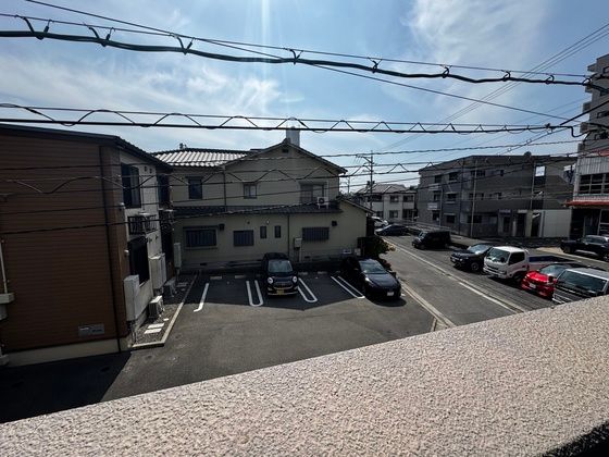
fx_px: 246
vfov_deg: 85.7
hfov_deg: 102.1
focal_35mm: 14
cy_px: 228
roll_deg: -0.5
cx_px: 304
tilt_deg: -6.8
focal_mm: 2.22
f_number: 2.2
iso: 50
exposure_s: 1/2342
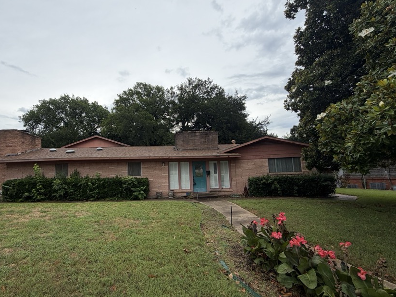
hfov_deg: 89.8
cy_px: 154
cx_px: 157
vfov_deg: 74.7
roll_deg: +1.1
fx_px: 194
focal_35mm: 17
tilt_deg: +6.2
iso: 25
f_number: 2.2
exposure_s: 1/770
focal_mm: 2.22
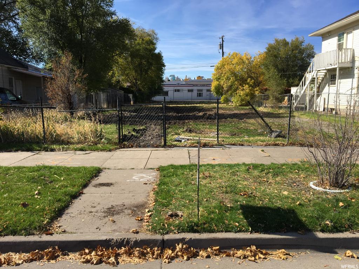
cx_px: 180
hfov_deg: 61.7
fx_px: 301
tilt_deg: -5.6
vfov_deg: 48.2
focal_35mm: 29
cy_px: 134
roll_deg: +0.5
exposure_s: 1/1374
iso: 25
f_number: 2.2
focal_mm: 4.15
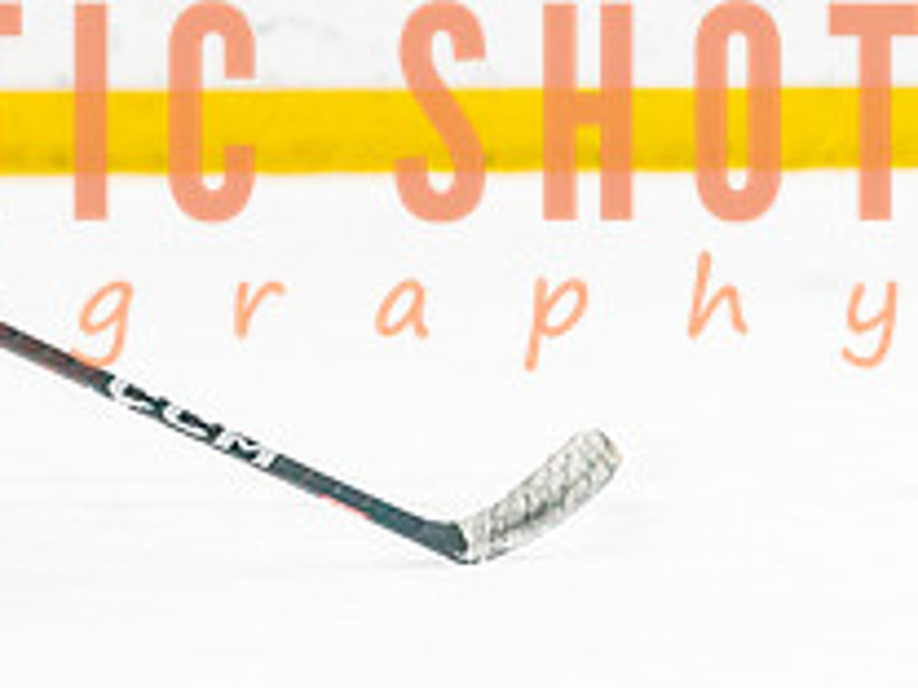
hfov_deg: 3.2
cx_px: -190
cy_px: 232
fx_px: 16628
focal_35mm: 627
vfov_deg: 2.4
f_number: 2.8
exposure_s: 1/1250
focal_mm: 200
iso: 3200
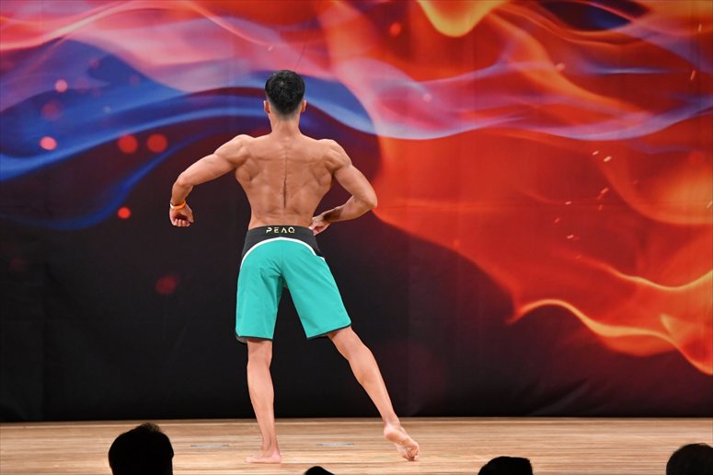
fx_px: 4454
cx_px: 356
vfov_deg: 6.1
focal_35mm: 225
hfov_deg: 9.2
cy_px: 238
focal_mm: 150
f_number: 5.6
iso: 3600
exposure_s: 1/400
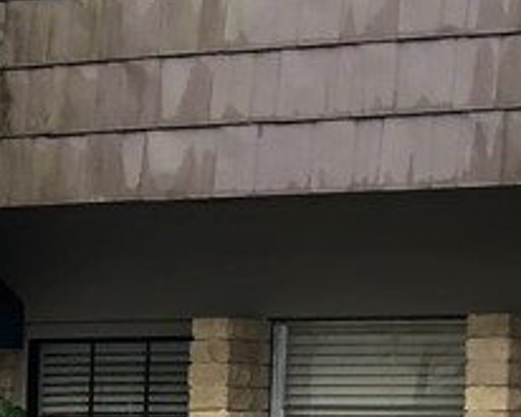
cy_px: 695
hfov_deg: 8.4
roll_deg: -1.1
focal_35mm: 212
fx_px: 3271
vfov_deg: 7.1
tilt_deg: -4.1
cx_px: -696
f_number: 1.8
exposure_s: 1/120
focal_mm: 3.99
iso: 25
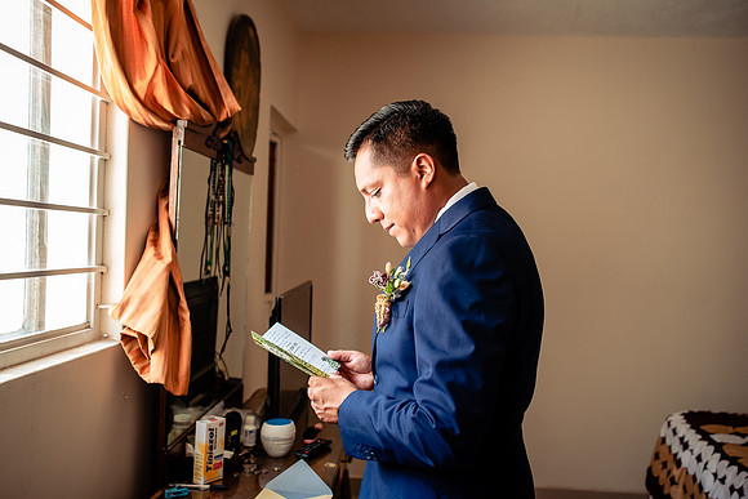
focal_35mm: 32
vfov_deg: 41.1
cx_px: 374
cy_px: 250
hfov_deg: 58.7
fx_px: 665
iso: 400
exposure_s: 1/100
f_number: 3.2
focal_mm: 32
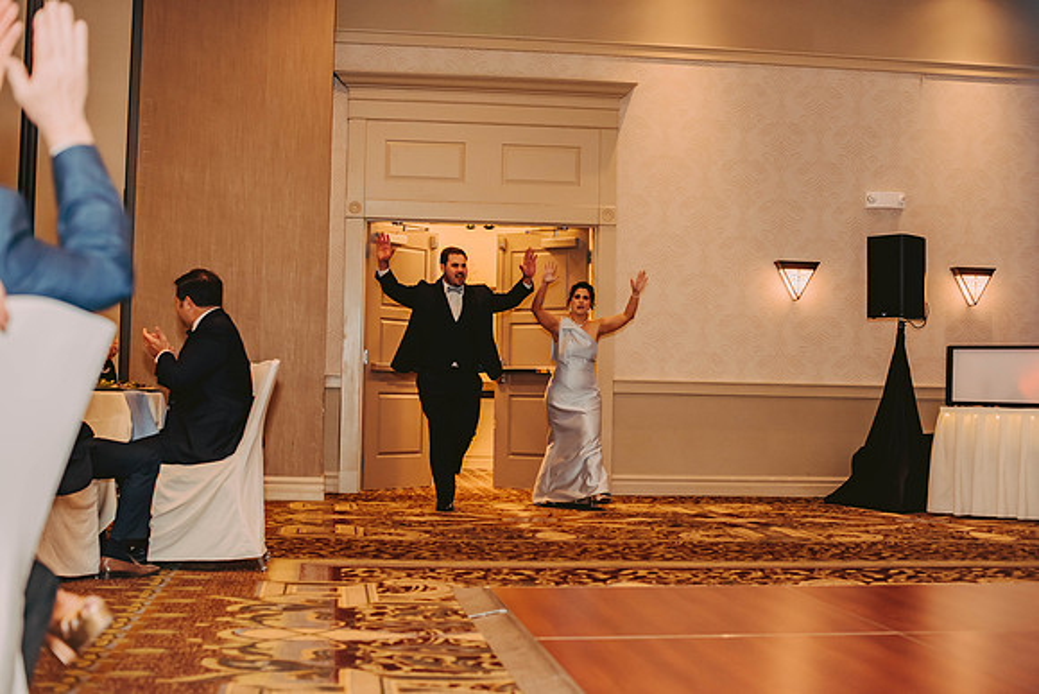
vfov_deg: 27.0
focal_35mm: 50
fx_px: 1443
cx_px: 520
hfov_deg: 39.6
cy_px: 347
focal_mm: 50
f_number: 2.5
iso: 800
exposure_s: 1/125
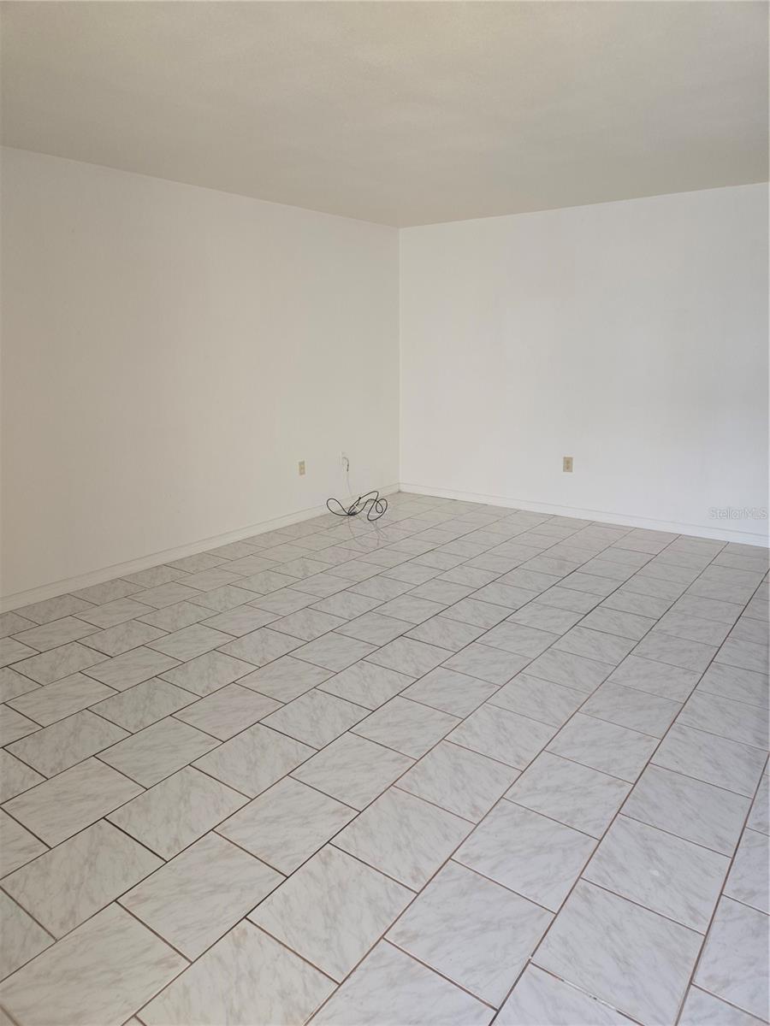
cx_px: 385
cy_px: 513
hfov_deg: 58.9
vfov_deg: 73.9
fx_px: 682
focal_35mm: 23
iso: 160
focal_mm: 5.4
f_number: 1.8
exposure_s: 1/180
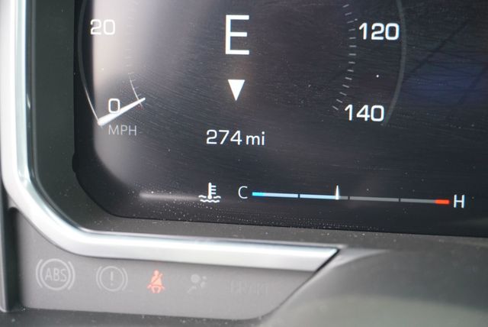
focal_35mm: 69
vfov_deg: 19.8
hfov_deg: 29.2
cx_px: 244
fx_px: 936
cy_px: 164
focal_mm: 46
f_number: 5.6
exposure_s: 1/80
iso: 1000
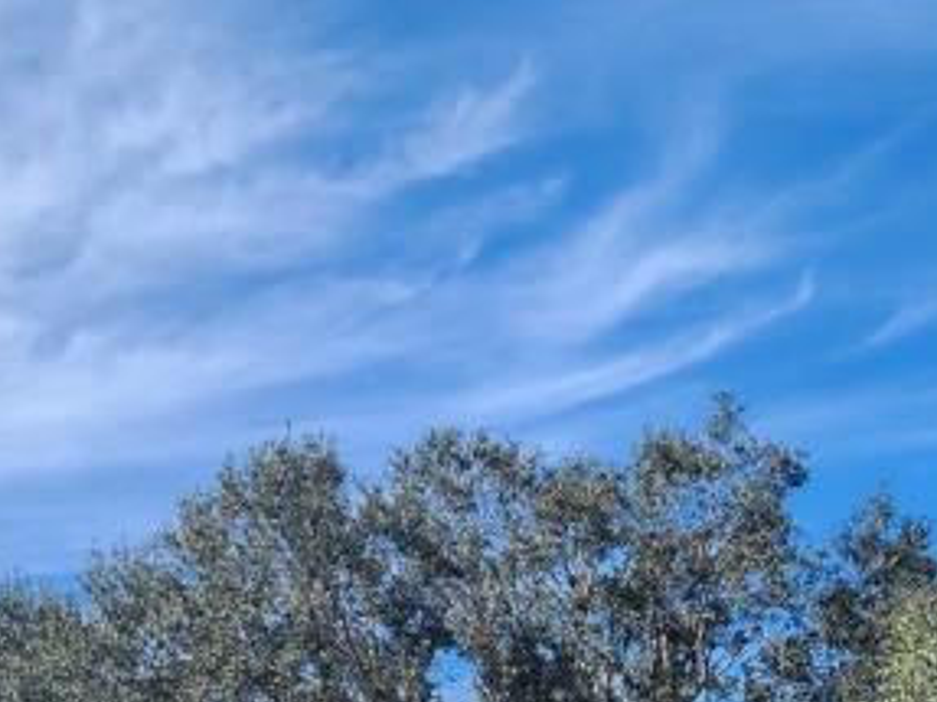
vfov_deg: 17.2
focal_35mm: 82
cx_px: 614
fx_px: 2219
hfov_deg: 23.8
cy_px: 833
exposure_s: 1/1372
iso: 20
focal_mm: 5.4
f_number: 1.8
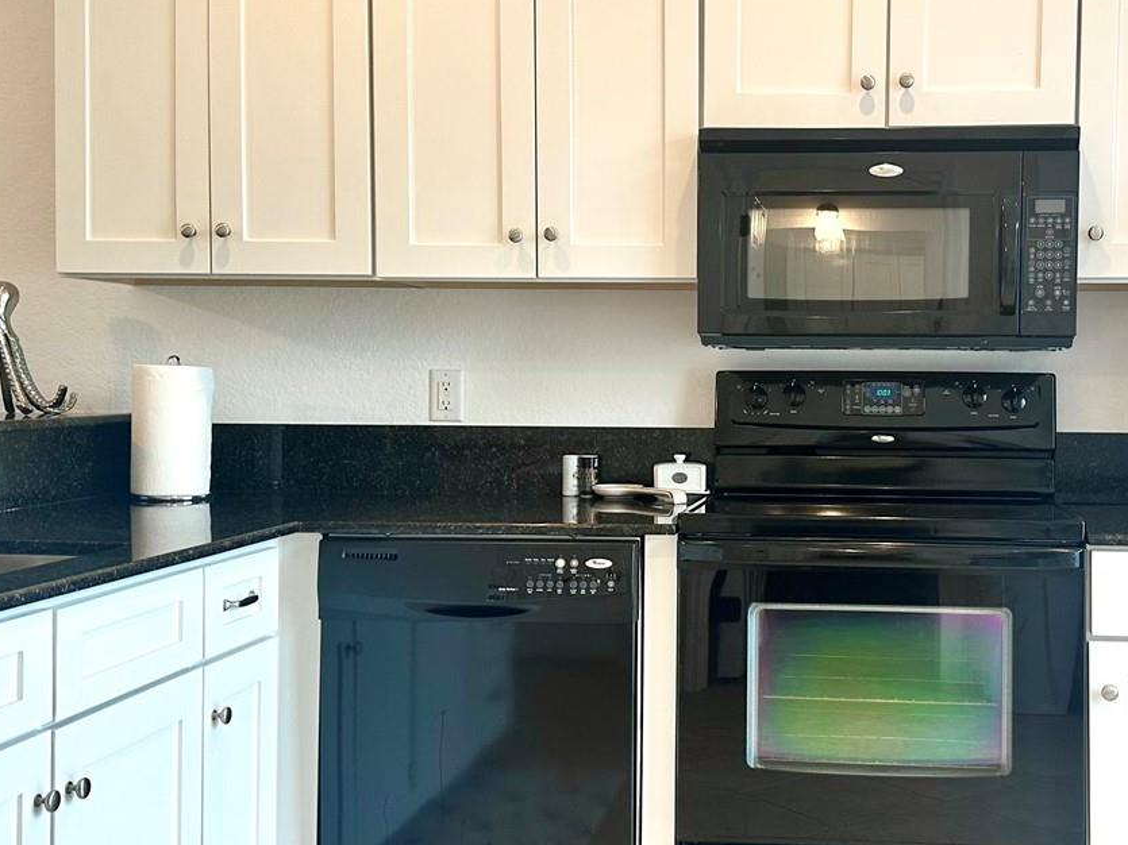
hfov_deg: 40.7
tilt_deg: -2.0
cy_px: 435
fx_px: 1499
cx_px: 763
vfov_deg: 31.5
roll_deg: +0.4
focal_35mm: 46
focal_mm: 6.86
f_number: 1.78
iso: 125
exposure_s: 1/120
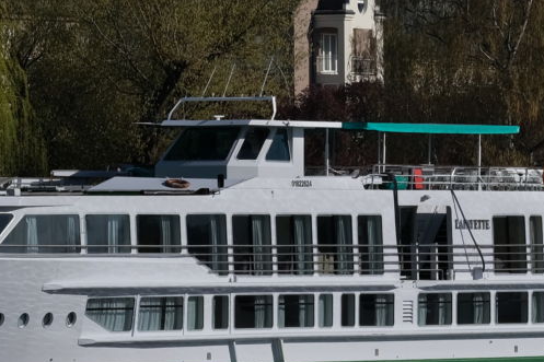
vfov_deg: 2.3
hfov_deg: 3.4
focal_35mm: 604
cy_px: 133
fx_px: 9124
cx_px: 385
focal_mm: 99.8
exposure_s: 1/1100
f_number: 7.1
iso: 200
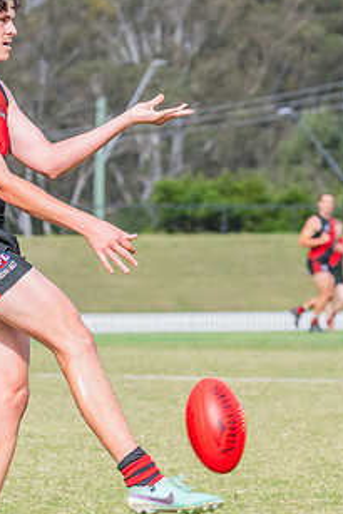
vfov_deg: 4.9
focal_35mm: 420
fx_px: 5995
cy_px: 289
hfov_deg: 3.3
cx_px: 44
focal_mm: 190
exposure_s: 1/1250
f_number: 9
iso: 800
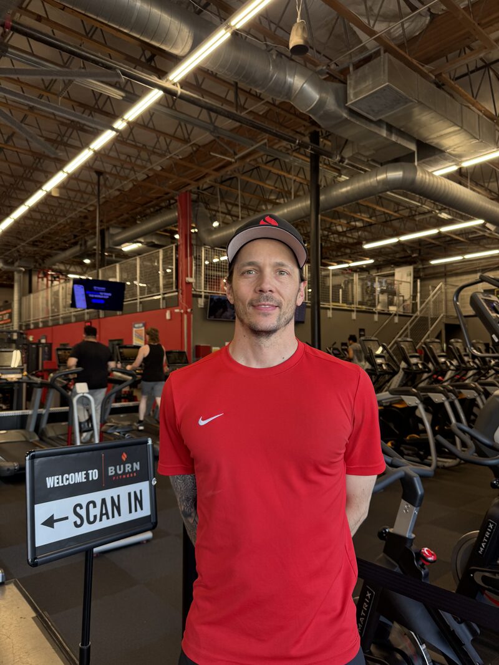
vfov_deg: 71.6
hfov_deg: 56.8
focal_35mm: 24
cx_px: 250
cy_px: 332
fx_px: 461
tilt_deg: +3.3
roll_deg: -0.6
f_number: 1.78
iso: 64
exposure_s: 1/62
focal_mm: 6.76
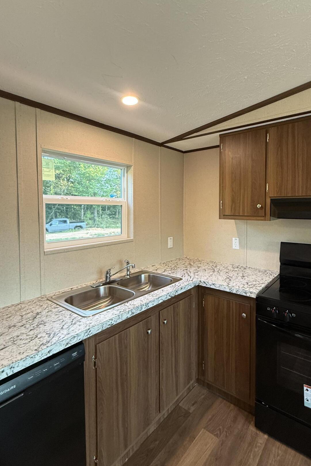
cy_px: 218
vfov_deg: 89.9
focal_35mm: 18
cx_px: 188
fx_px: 233
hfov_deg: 66.7
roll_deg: -0.8
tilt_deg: -1.9
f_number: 2.2
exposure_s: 1/60
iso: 250
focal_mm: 2.22
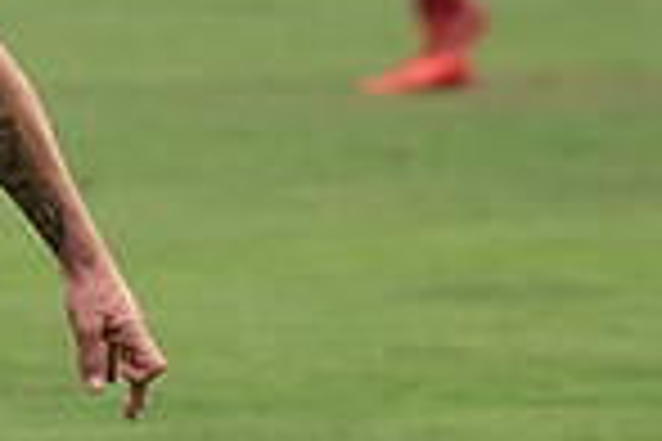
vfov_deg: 1.5
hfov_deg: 2.2
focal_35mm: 921
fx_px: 16935
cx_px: -631
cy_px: -50
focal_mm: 200
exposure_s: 1/1600
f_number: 5.6
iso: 1000
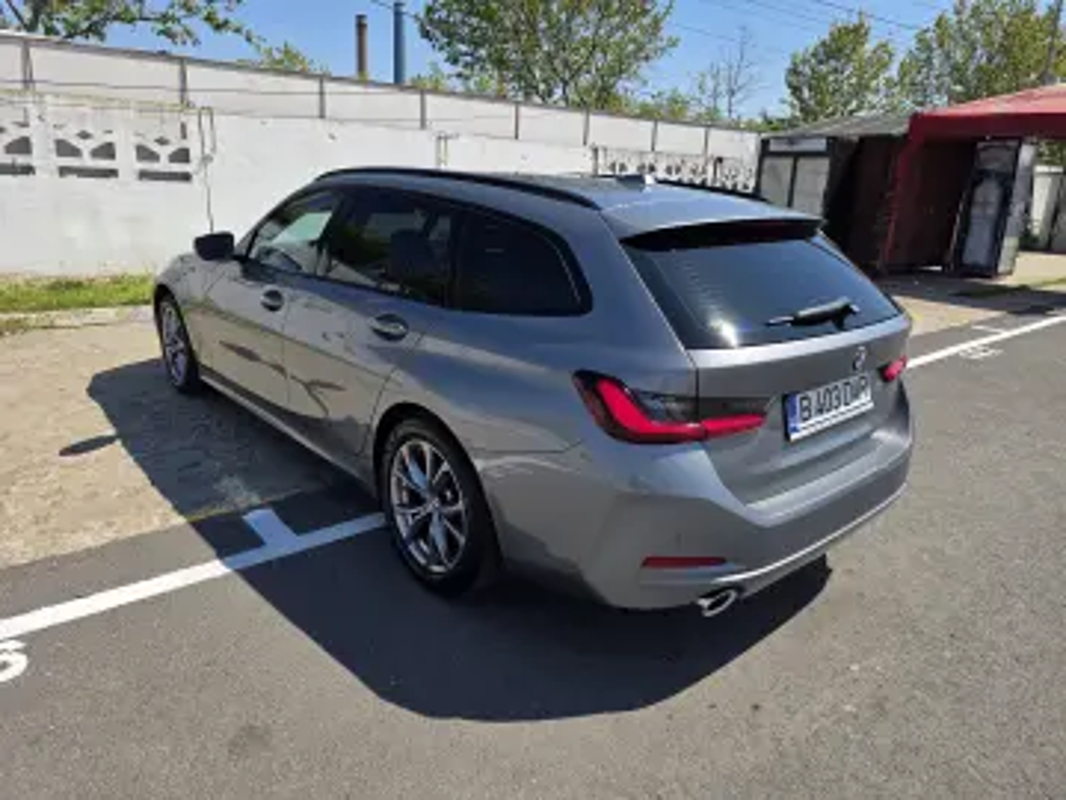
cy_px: 400
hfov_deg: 73.9
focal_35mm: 23
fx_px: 708
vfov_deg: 58.9
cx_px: 533
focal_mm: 6.3
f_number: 1.7
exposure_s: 1/5017
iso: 80
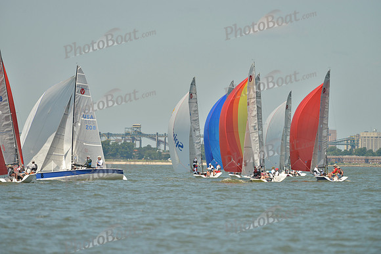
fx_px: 4234
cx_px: 190
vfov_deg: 3.4
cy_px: 127
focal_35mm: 400
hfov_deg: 5.2
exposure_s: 1/1250
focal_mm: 400
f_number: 6.3
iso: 200
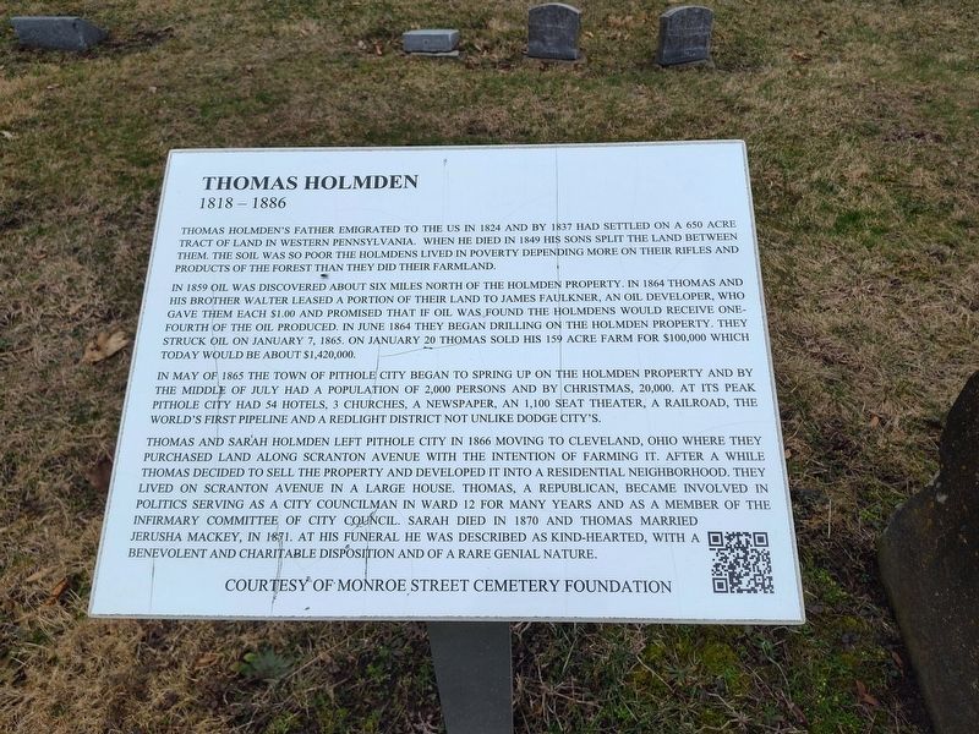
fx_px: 650
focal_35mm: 23
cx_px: 490
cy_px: 367
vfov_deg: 58.9
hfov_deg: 73.9
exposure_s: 1/354
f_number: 1.8
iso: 100
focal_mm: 5.56
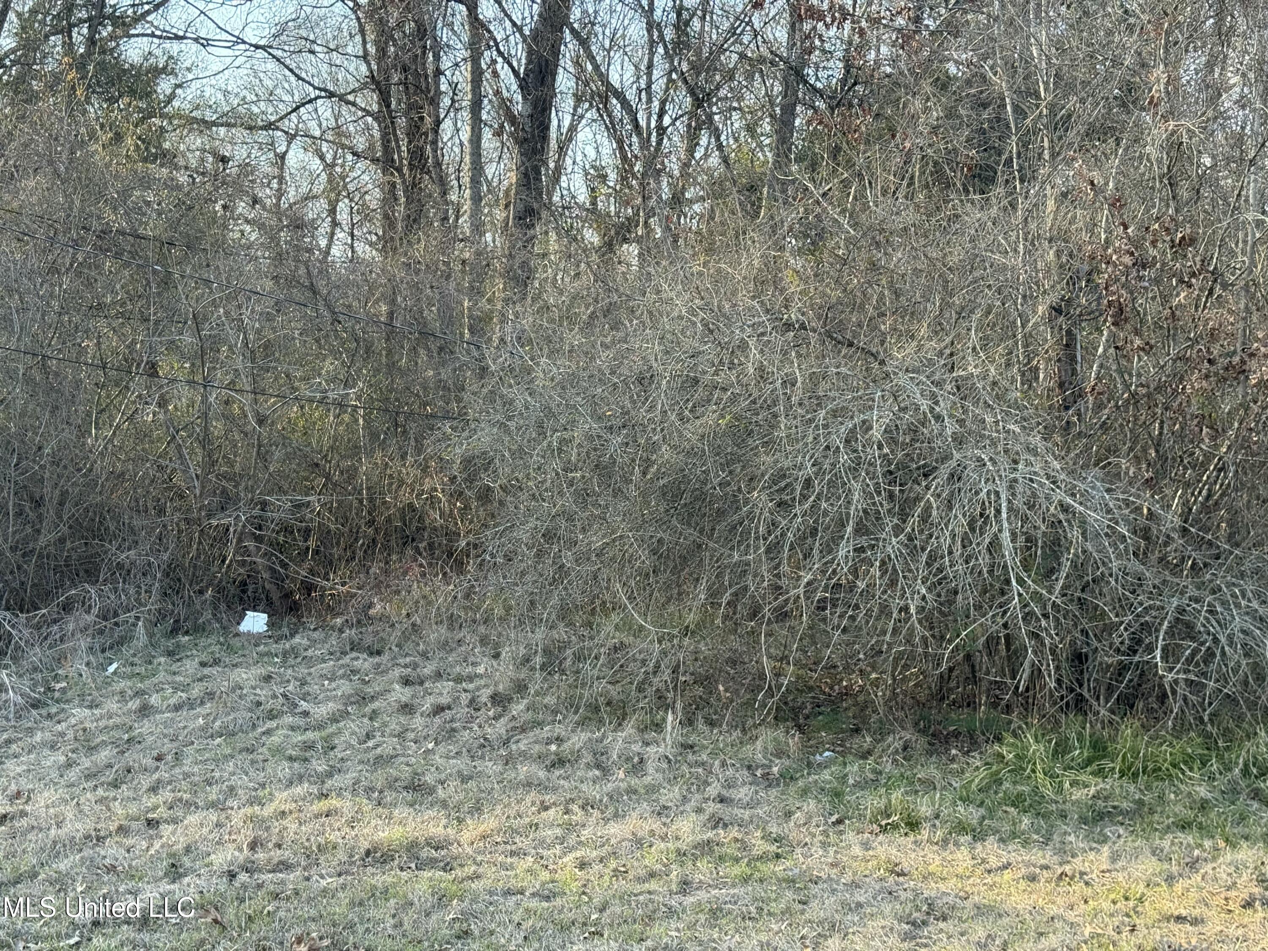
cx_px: 634
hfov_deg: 39.7
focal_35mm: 48
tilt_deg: -1.7
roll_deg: -3.7
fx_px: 1758
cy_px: 476
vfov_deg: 30.3
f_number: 1.78
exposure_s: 1/407
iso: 64
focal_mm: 6.76
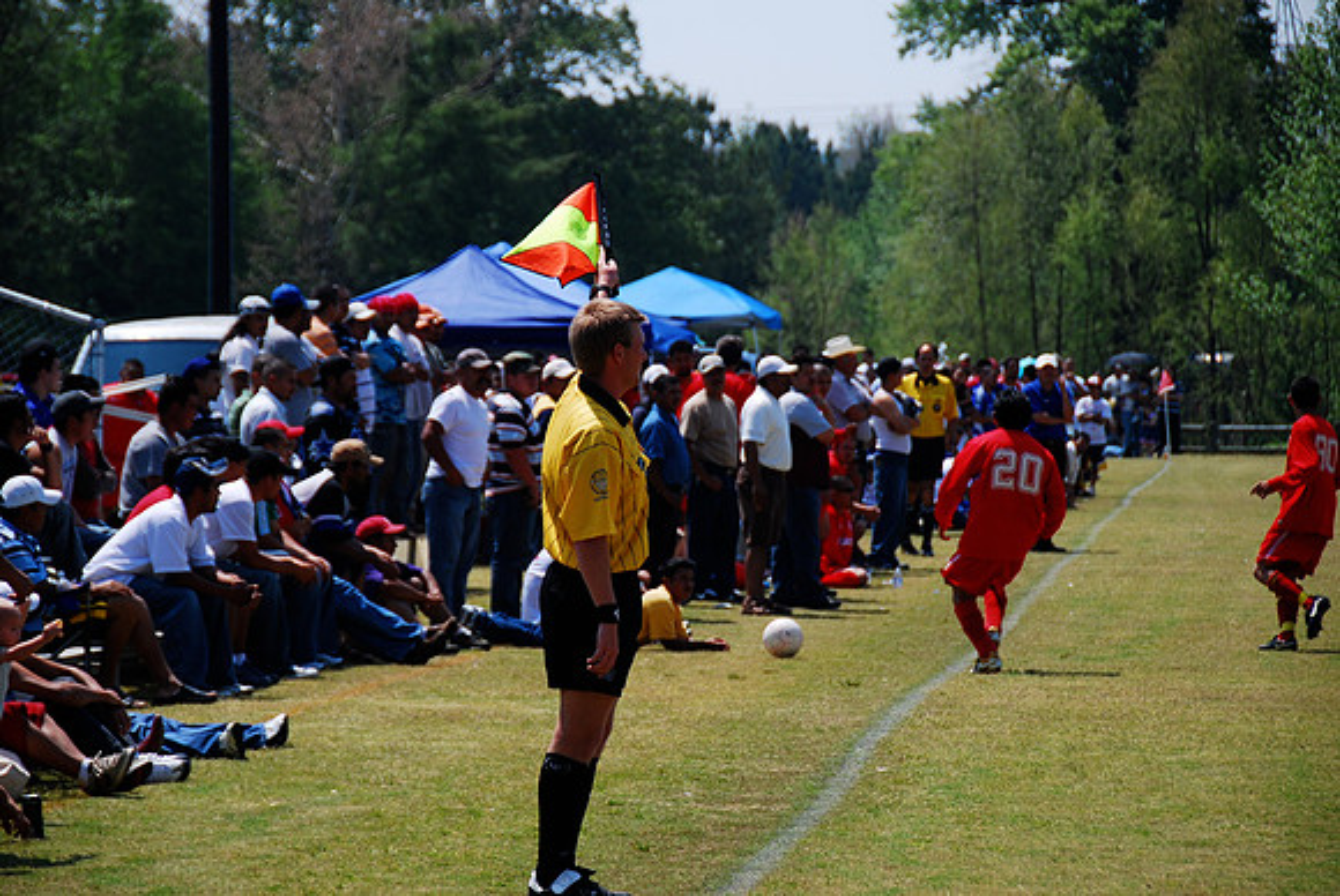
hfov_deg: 10.5
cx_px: 670
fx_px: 7265
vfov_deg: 7.1
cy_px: 448
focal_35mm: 195
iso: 100
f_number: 5.6
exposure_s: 1/500
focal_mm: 130
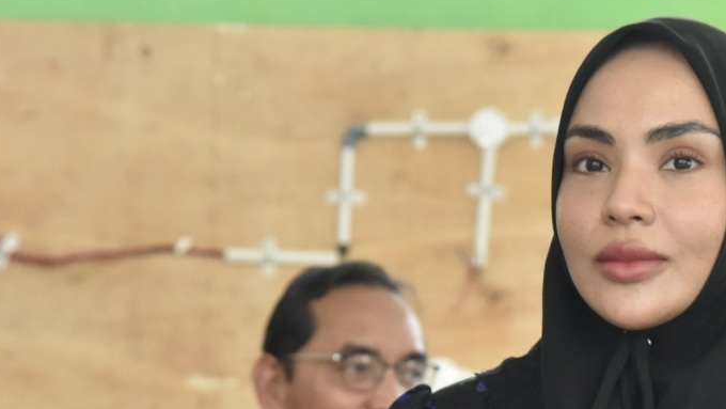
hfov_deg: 9.8
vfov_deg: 5.5
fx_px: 4217
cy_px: 381
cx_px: 665
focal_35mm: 219
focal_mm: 98
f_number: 6.3
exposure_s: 1/100
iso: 2500
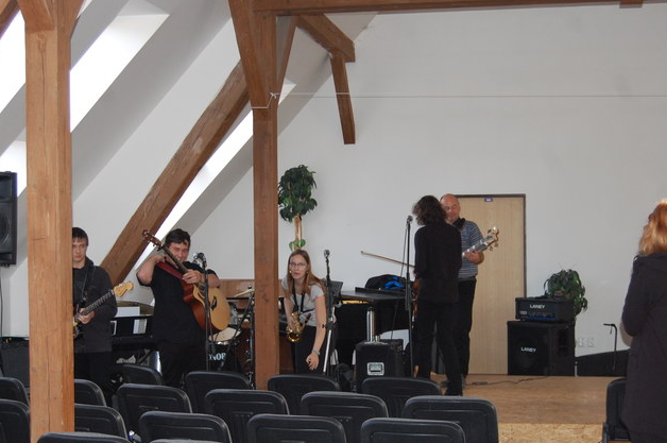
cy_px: 246
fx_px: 1203
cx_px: 308
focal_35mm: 65
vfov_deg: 20.9
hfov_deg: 31.0
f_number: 4.5
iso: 720
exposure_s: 1/60
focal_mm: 34
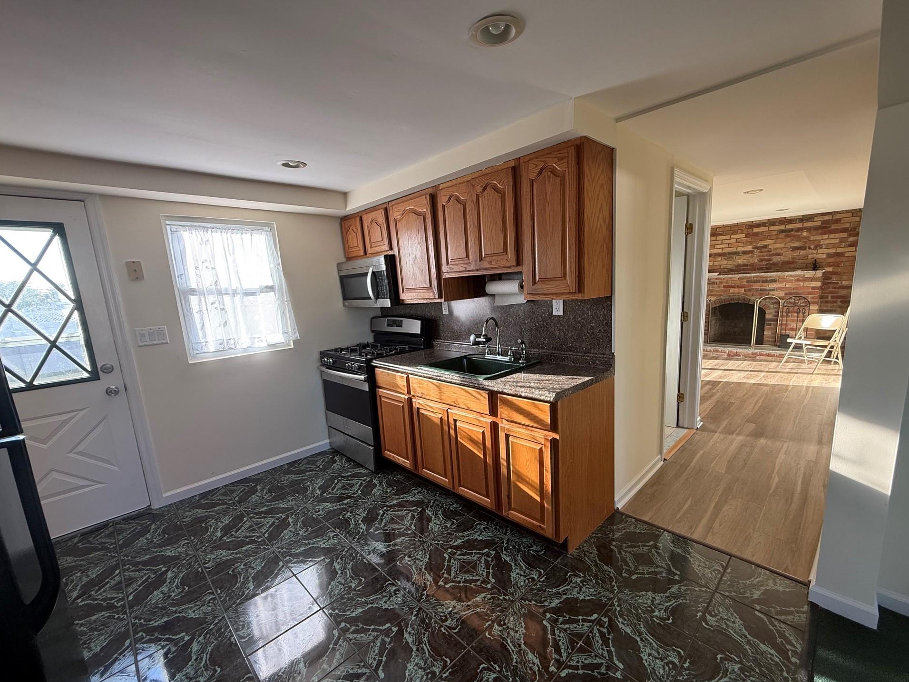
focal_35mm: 15
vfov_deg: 81.7
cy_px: 358
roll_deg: +2.5
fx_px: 394
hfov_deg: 98.1
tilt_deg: -11.7
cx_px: 468
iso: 80
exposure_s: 1/99
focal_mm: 2.22
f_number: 2.2
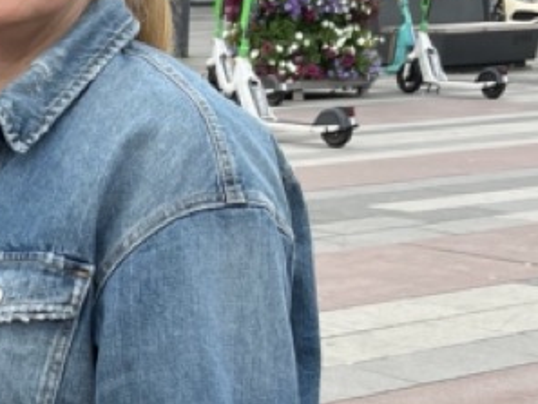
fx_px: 1741
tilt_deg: -13.3
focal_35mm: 112
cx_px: -201
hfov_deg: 16.4
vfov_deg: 13.2
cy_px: 321
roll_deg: -1.1
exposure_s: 1/410
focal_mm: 5.1
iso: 50
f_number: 1.6
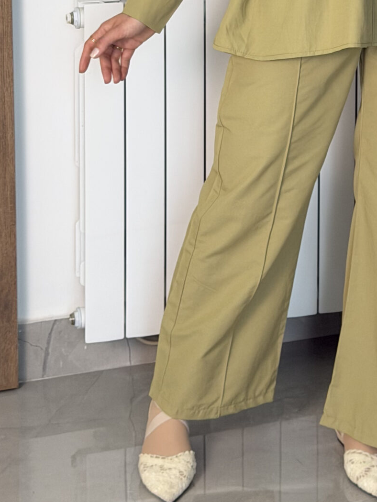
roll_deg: -0.5
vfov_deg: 16.3
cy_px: -73
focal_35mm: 117
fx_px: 1698
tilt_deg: -7.8
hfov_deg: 12.5
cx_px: 369
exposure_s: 1/100
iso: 80
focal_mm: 6.76
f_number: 1.78
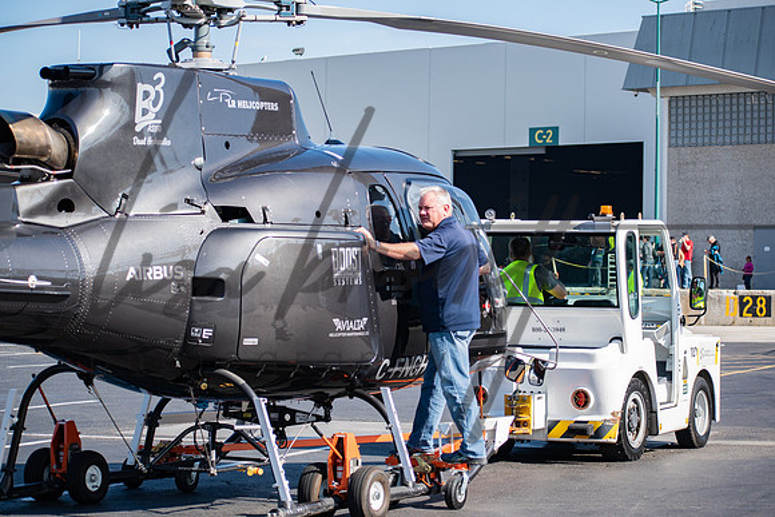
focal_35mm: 105
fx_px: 2261
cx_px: 388
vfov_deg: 13.0
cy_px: 258
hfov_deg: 19.5
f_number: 4.5
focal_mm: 70
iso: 100
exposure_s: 1/320
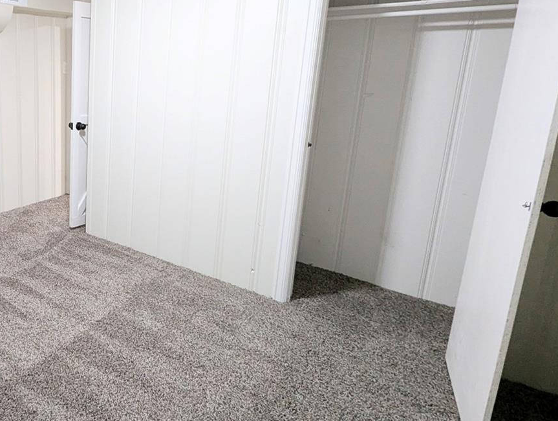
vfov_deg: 56.0
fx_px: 387
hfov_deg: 59.7
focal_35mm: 24
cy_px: 148
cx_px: 47
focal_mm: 1.95
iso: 157
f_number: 2.2
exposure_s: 1/24
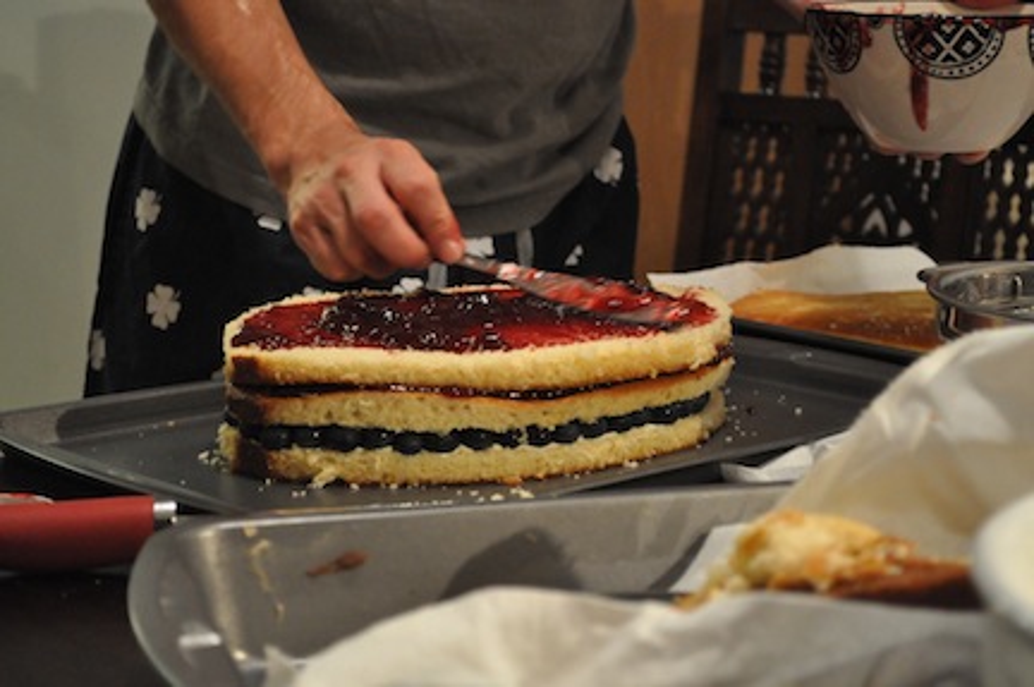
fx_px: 2238
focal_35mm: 78
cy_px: 344
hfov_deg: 26.0
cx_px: 517
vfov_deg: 17.5
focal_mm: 52
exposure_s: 1/30
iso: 3200
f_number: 5.6
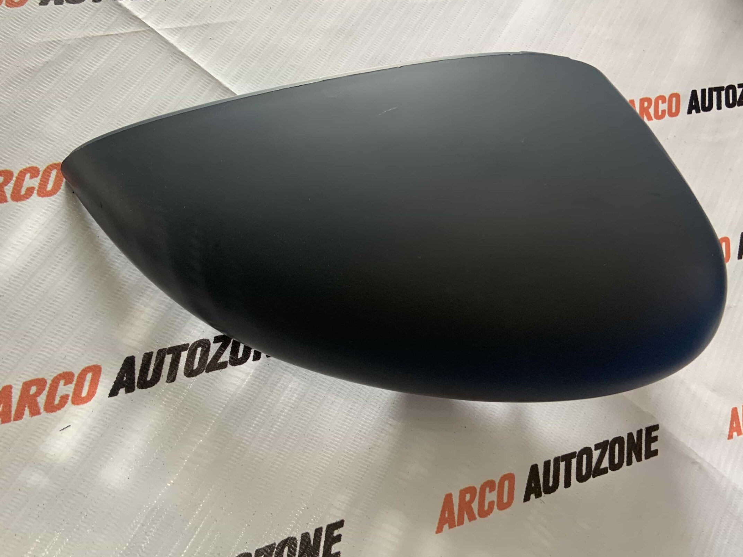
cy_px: 267
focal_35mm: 31
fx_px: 665
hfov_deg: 58.3
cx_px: 349
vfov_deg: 45.4
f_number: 1.8
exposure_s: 1/98
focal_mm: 4.25
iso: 100
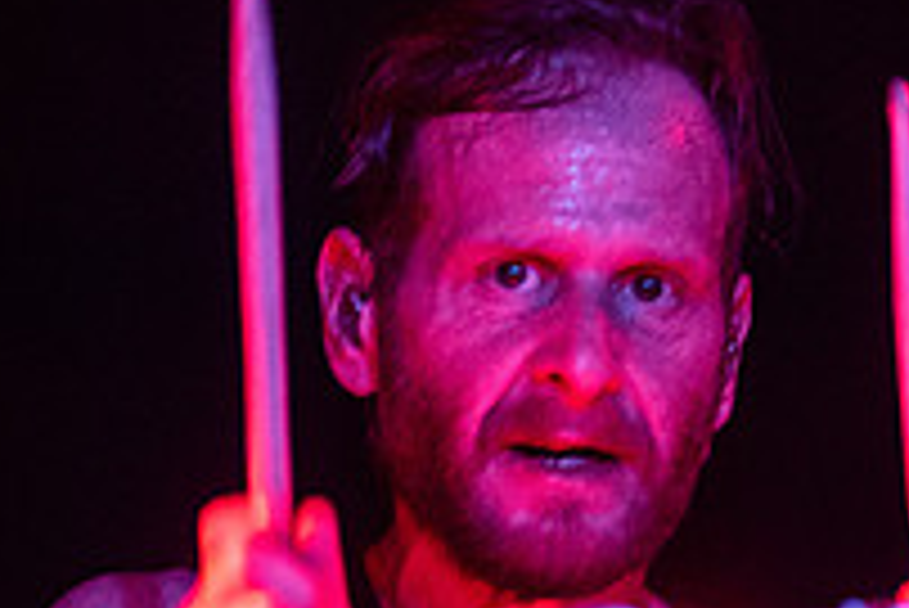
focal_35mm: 487
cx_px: 513
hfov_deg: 4.2
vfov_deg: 2.8
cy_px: 408
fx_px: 12305
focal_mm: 170
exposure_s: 1/250
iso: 3200
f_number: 3.2
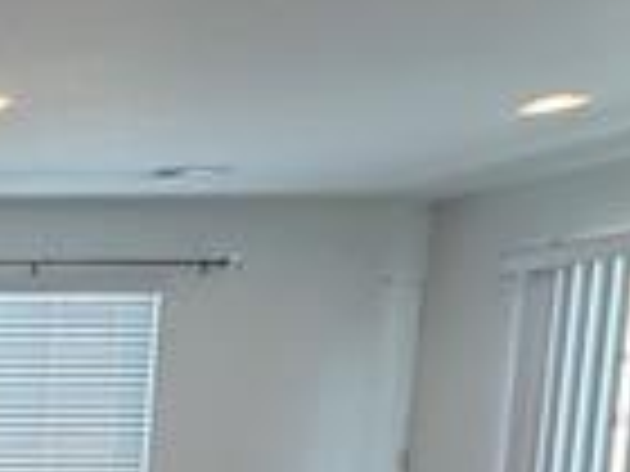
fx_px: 1165
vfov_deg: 21.1
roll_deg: +0.6
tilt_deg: -3.6
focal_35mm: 64
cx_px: -760
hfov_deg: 16.9
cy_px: 591
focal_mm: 2.22
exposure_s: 1/120
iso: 250
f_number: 2.2
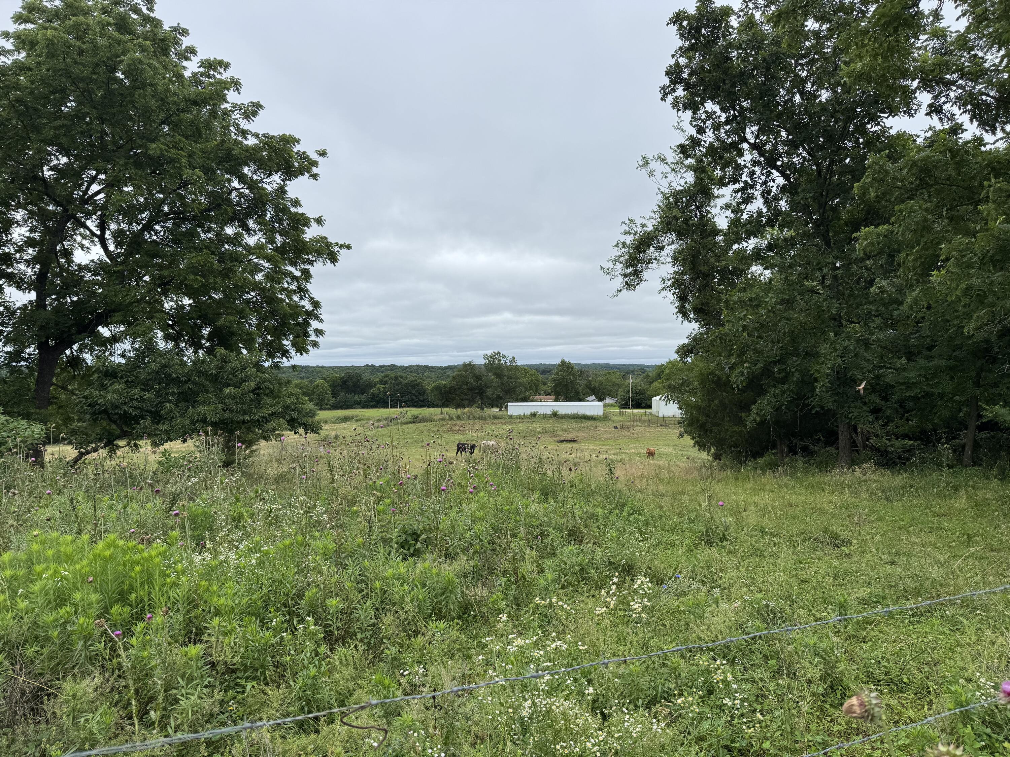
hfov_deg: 71.6
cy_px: 378
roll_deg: +0.5
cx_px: 505
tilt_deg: -1.4
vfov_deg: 56.8
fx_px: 700
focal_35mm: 24
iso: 80
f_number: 1.78
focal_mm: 6.76
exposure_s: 1/1818
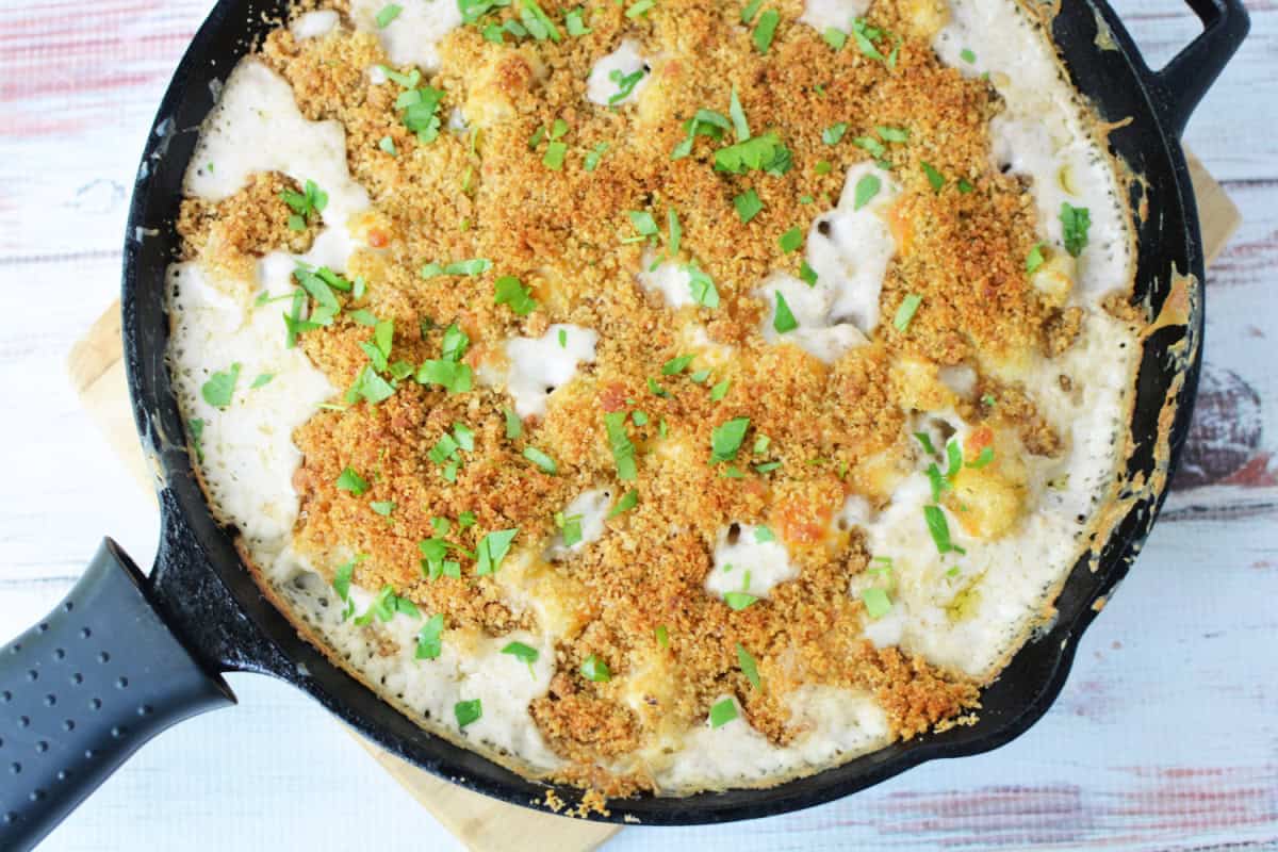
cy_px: 426
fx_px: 1864
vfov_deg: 25.8
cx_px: 639
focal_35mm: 52
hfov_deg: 37.9
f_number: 4
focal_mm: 35
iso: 560
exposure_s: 1/60
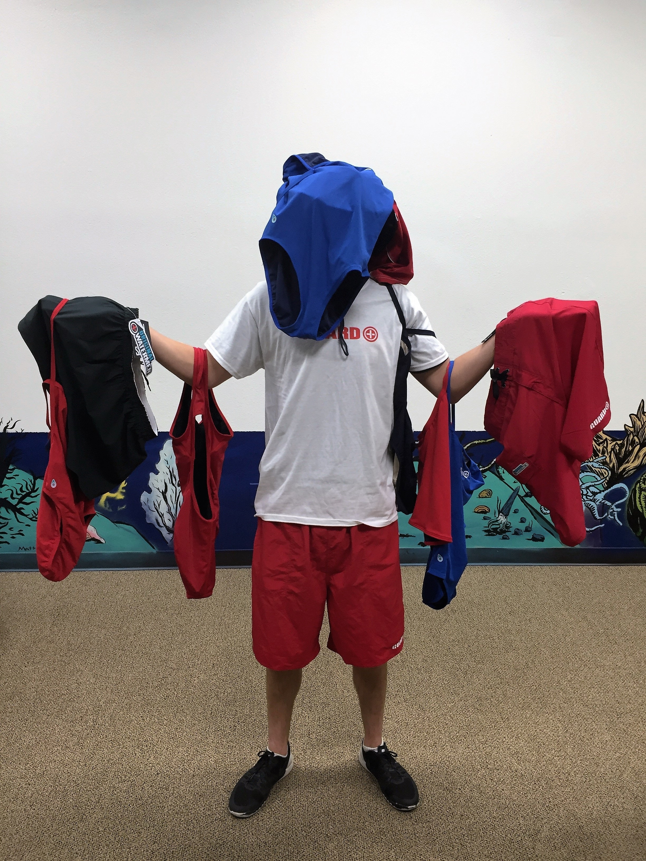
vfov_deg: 61.7
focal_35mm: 29
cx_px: 323
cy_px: 430
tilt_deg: -13.8
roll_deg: -0.7
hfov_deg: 48.2
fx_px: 722
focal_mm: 4.15
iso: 64
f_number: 2.2
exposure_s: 1/30
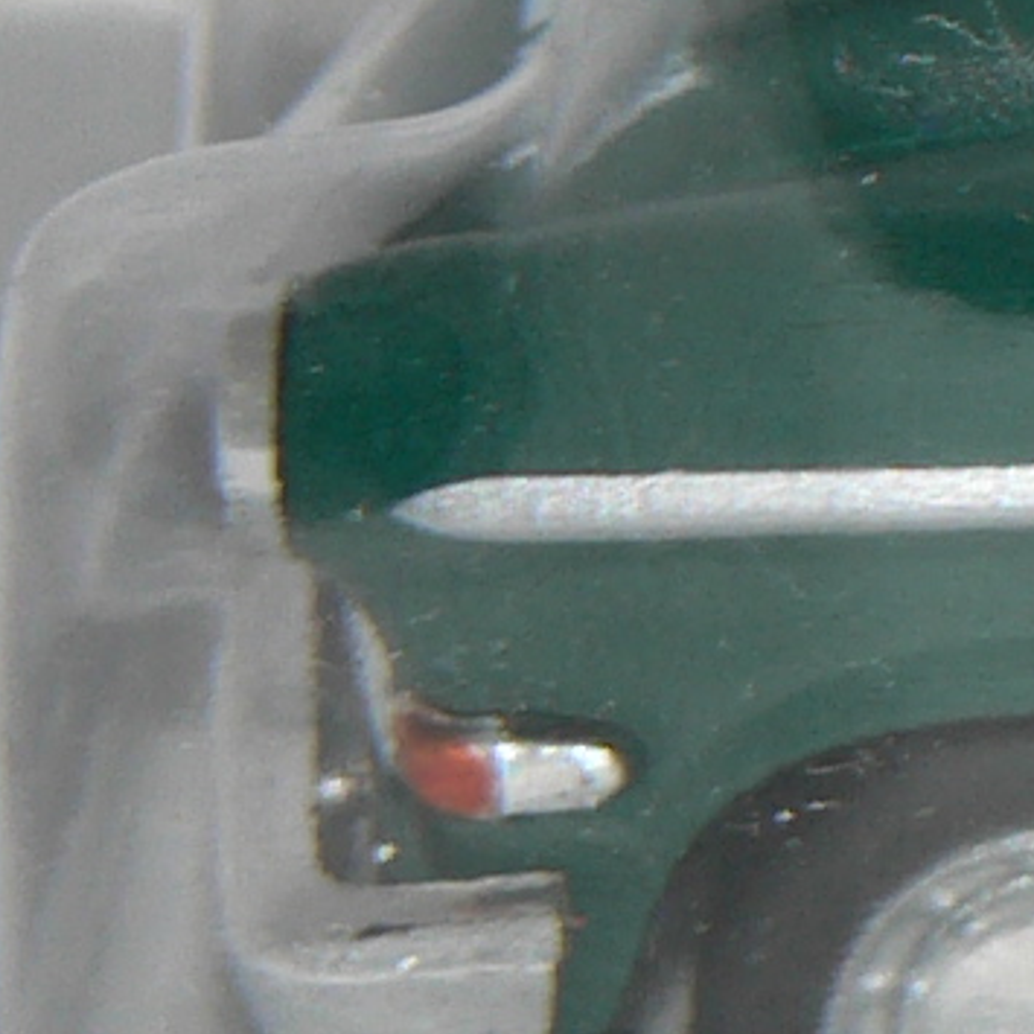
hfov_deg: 2.3
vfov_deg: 2.4
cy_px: -108
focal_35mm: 745
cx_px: 3064
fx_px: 25177
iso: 80
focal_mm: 19.5
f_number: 3.2
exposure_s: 1/60
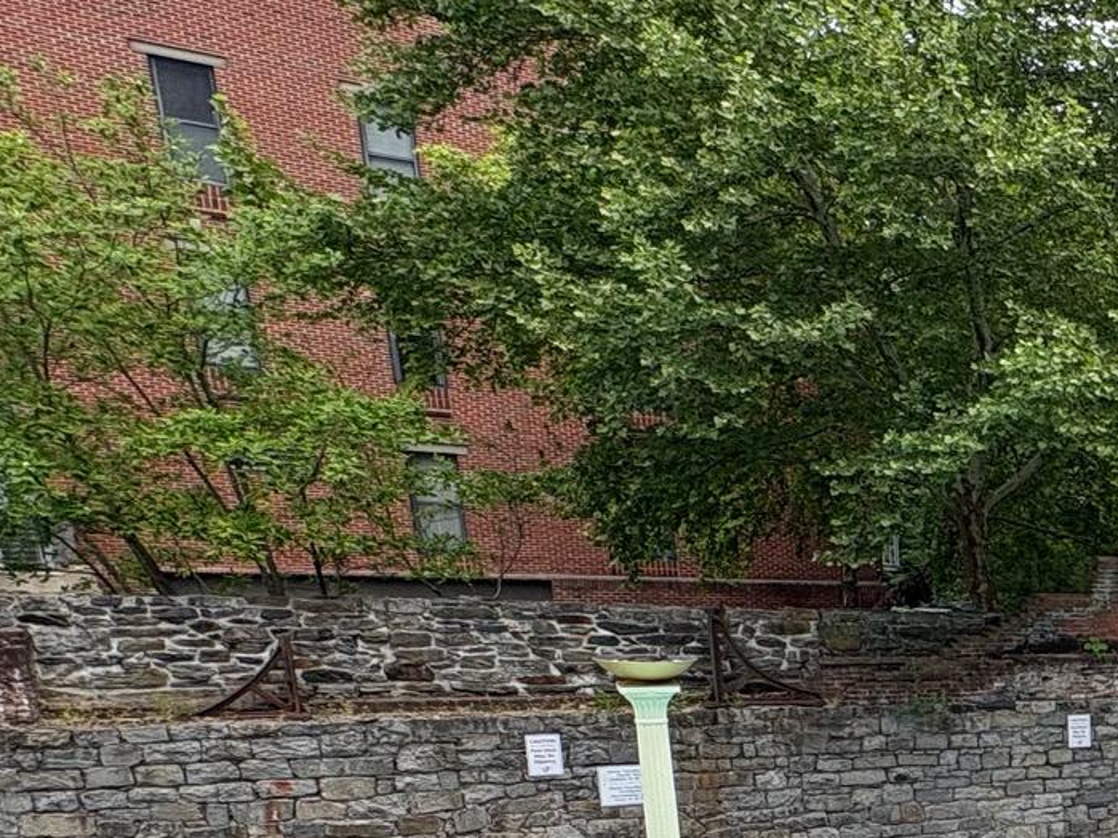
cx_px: 1563
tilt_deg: -11.9
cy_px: 843
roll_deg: -3.0
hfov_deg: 31.2
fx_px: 1324
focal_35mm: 41
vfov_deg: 32.3
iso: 50
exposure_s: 1/1020
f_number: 2.2
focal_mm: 2.22
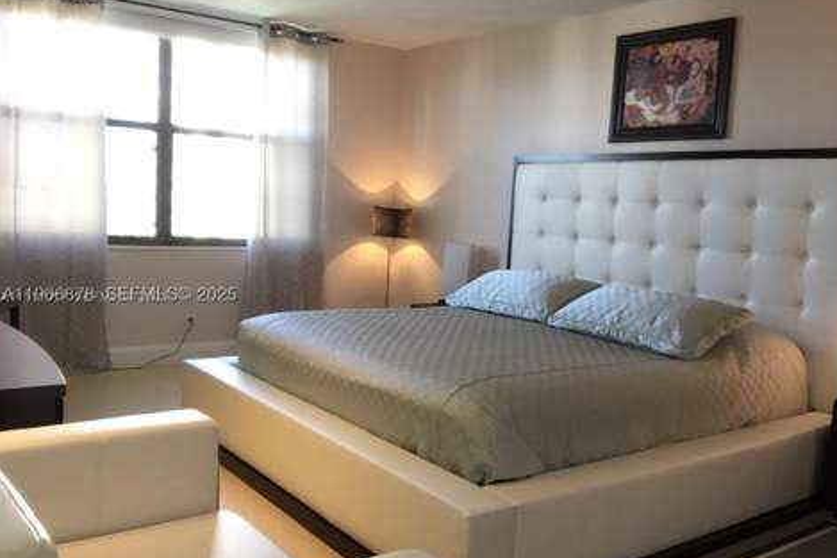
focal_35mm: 33
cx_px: 427
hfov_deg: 57.2
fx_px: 767
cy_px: 298
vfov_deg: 40.0
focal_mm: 2.65
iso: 50
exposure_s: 1/30
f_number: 2.2
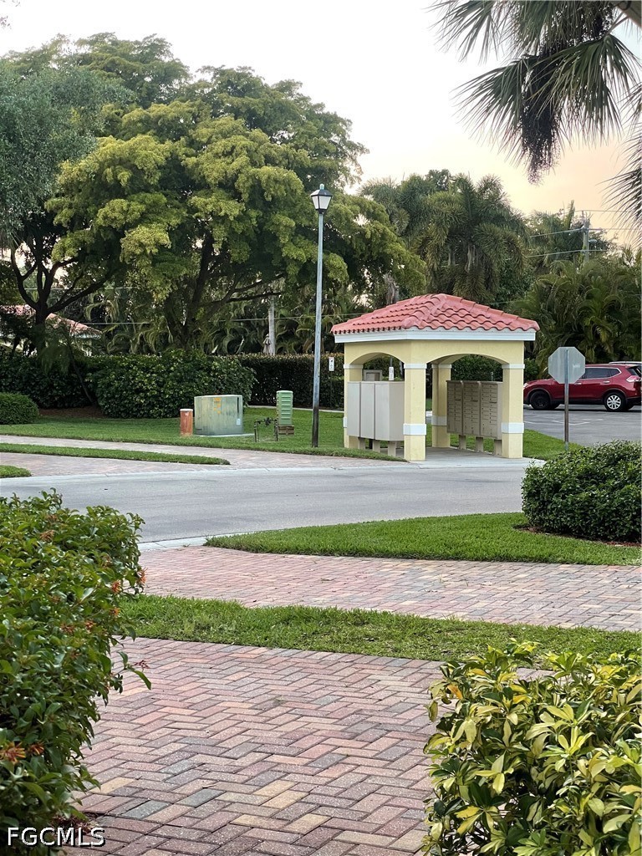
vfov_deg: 36.8
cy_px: 428
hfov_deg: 28.0
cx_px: 321
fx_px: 1286
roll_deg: -0.2
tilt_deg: -1.5
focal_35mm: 52
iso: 125
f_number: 2
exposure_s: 1/99
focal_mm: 6
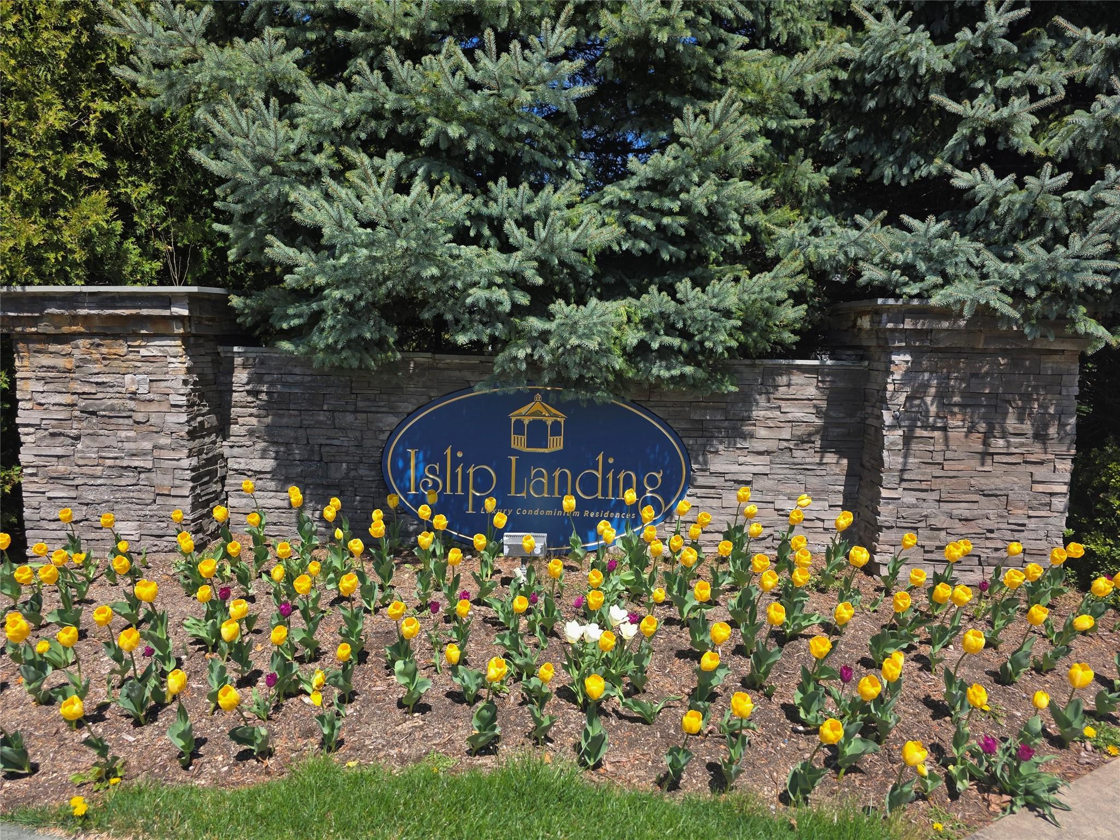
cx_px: 560
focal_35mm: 23
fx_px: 744
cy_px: 420
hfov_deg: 73.9
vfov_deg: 58.9
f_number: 1.7
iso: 80
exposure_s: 1/3972
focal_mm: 6.3
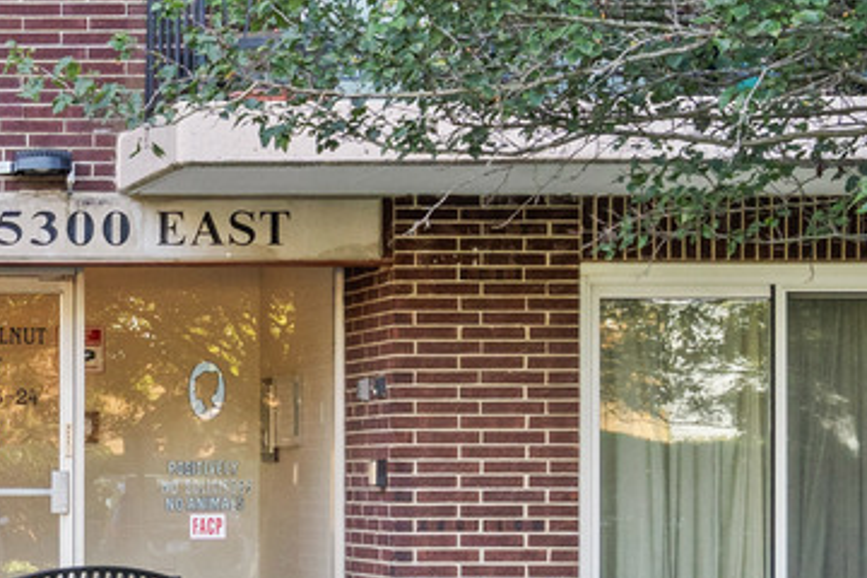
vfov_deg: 9.5
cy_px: 489
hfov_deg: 13.7
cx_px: -294
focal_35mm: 144
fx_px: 3468
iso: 1000
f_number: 10
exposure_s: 1/30
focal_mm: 32
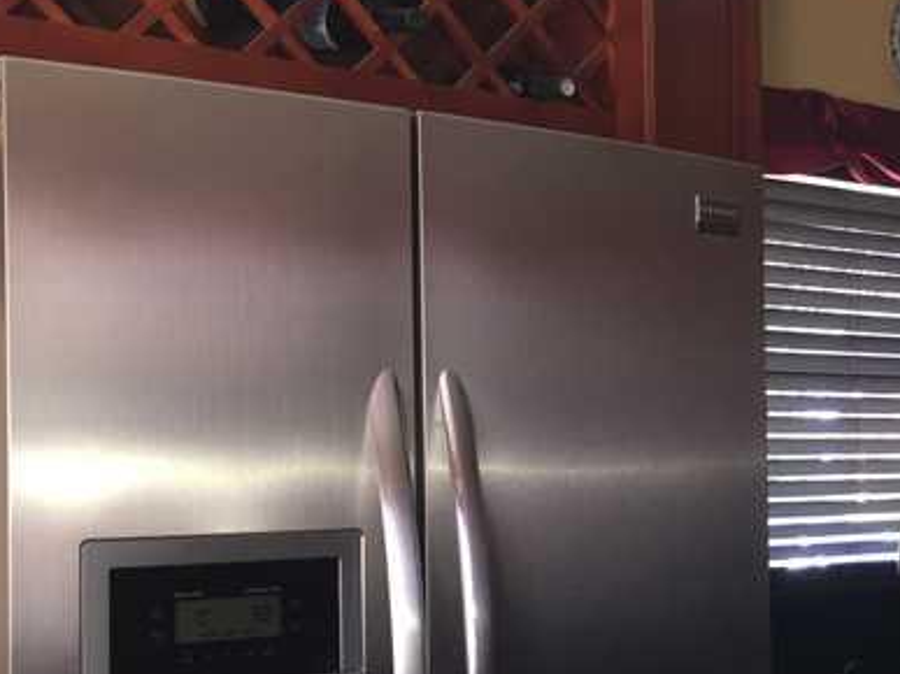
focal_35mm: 60
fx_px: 1559
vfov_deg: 24.3
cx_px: 733
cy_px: 442
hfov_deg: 31.3
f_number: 2.2
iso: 80
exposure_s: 1/30
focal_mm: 4.15
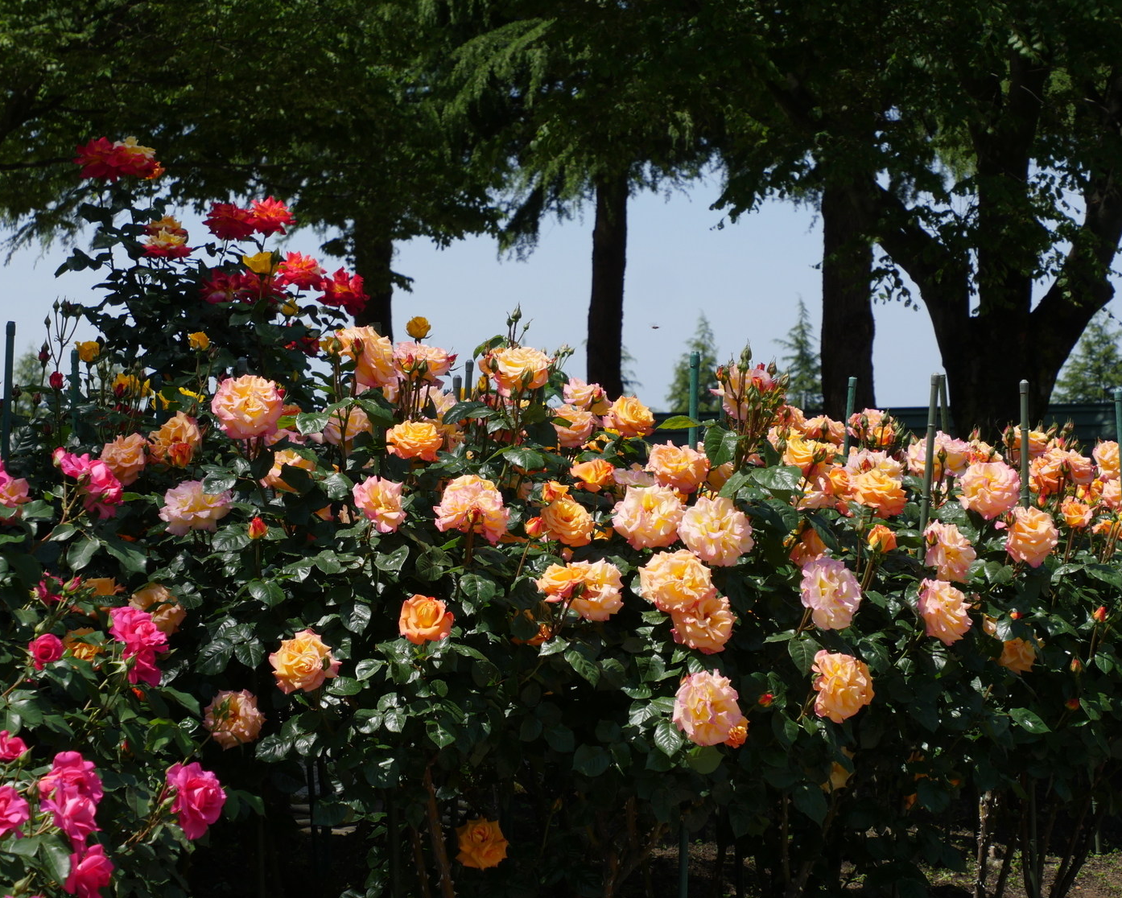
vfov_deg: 13.8
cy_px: 418
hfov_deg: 17.1
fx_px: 3720
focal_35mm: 112
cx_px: 492
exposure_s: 1/500
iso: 200
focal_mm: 50
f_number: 8
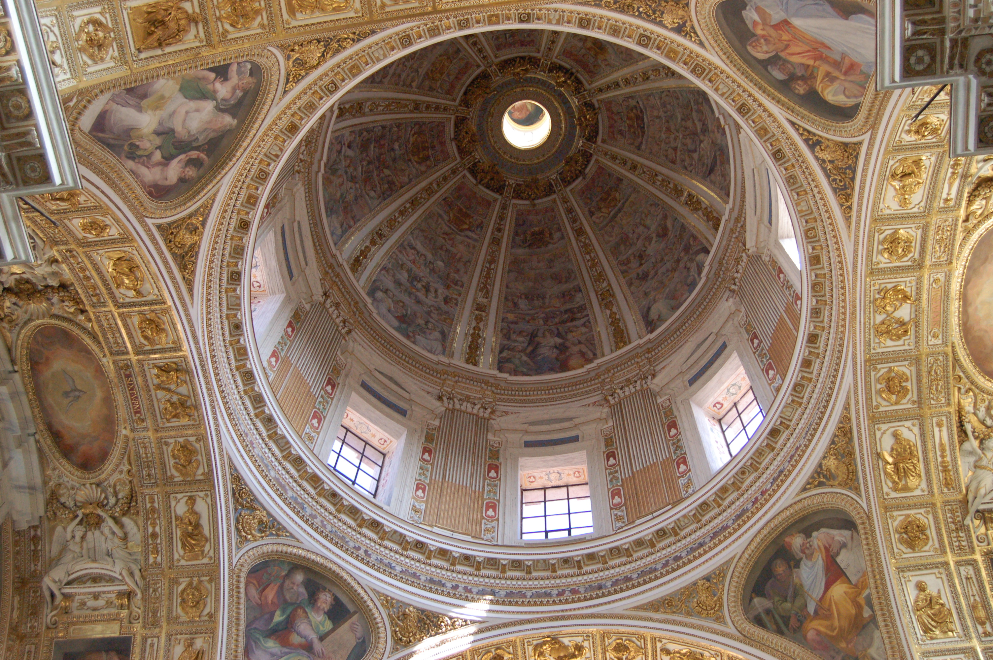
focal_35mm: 39
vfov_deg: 34.1
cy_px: 330
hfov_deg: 49.6
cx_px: 496
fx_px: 1075
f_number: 4.5
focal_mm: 26
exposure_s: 1/80
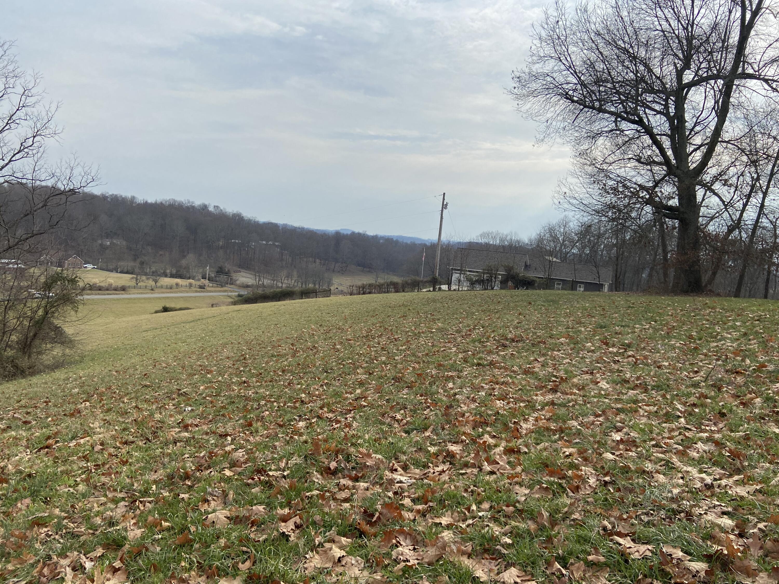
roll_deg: -4.8
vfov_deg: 53.1
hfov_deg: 67.3
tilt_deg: -5.7
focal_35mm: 26
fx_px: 585
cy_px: 292
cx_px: 390
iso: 32
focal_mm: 4.25
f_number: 1.8
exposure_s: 1/3610
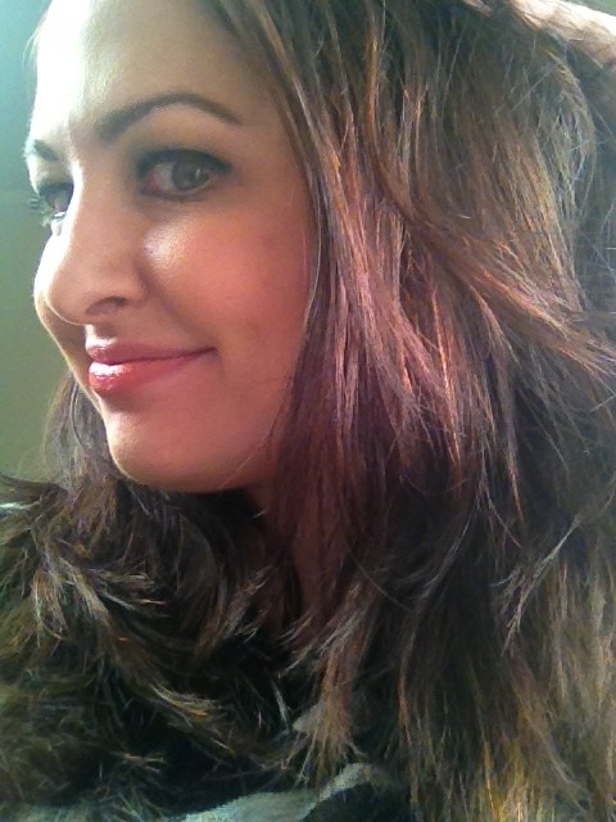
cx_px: 308
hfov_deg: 40.7
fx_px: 830
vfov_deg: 52.6
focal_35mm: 35
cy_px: 411
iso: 160
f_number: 2.4
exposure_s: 1/120
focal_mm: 1.85
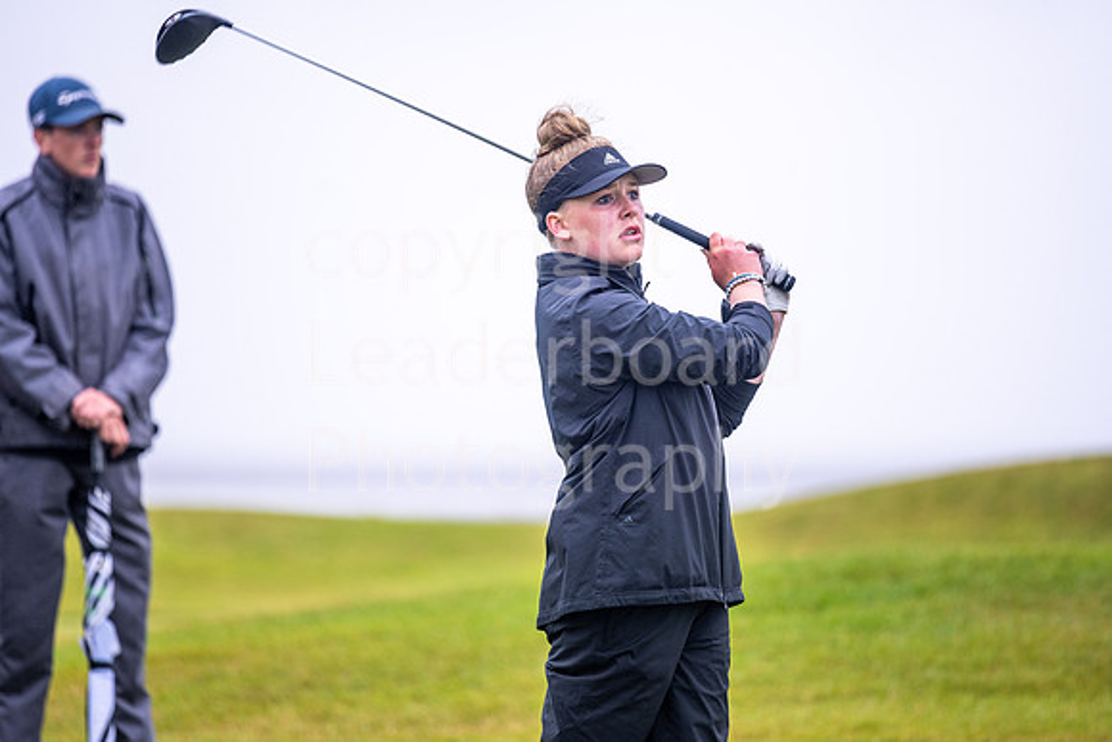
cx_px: 556
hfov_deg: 6.9
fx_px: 9268
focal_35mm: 300
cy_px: 371
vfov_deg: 4.6
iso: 320
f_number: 4.5
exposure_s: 1/640
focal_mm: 300
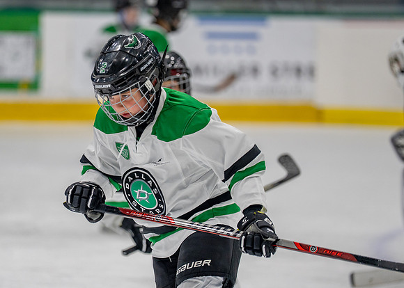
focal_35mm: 237
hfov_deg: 8.5
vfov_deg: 6.1
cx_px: 153
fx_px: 2720
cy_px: 141
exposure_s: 1/1600
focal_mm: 167
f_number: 2.8
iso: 1000
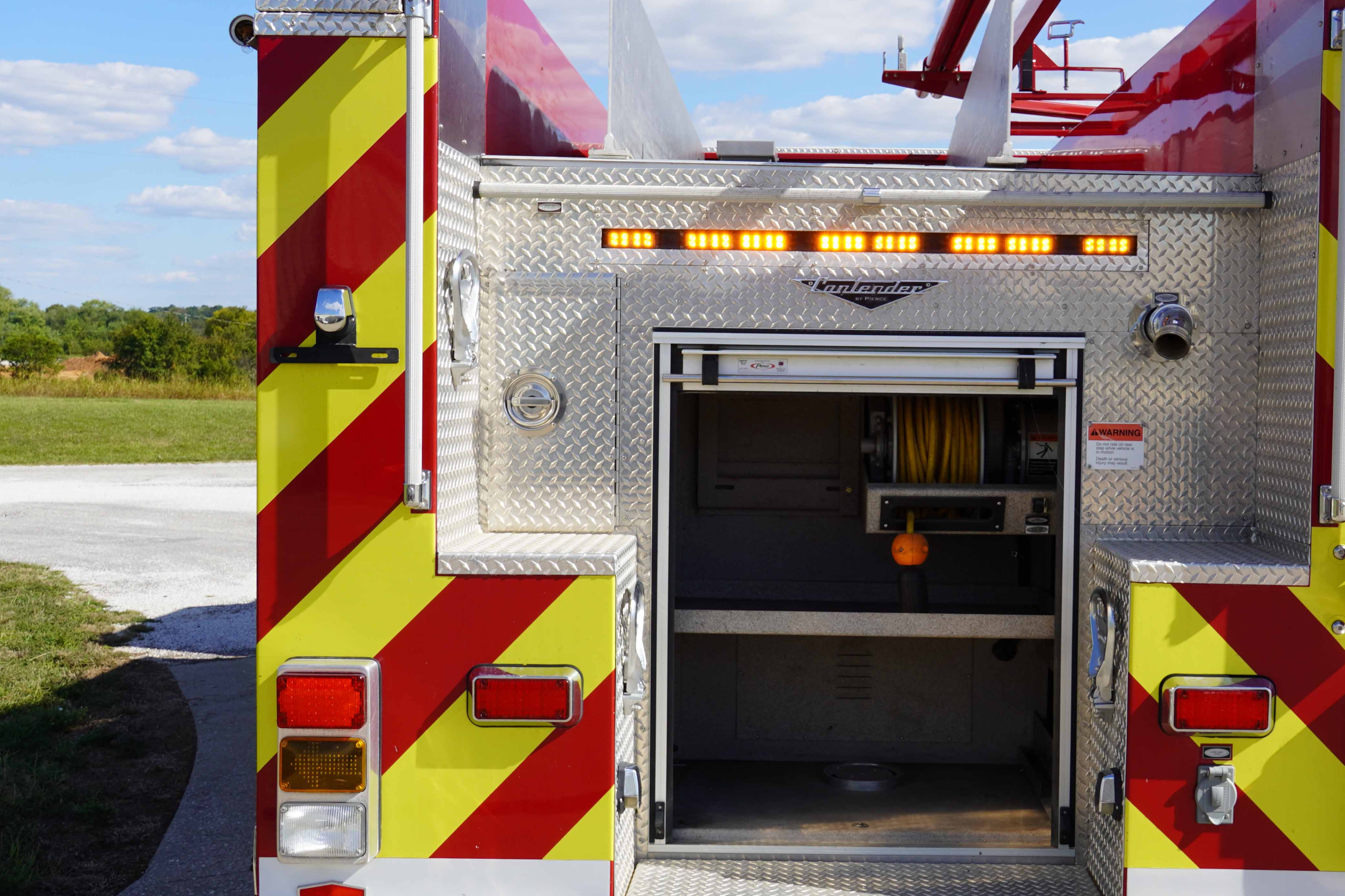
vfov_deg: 31.2
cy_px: 423
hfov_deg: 45.2
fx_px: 1606
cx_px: 806
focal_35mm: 43
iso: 100
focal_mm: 20
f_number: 10
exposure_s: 1/160
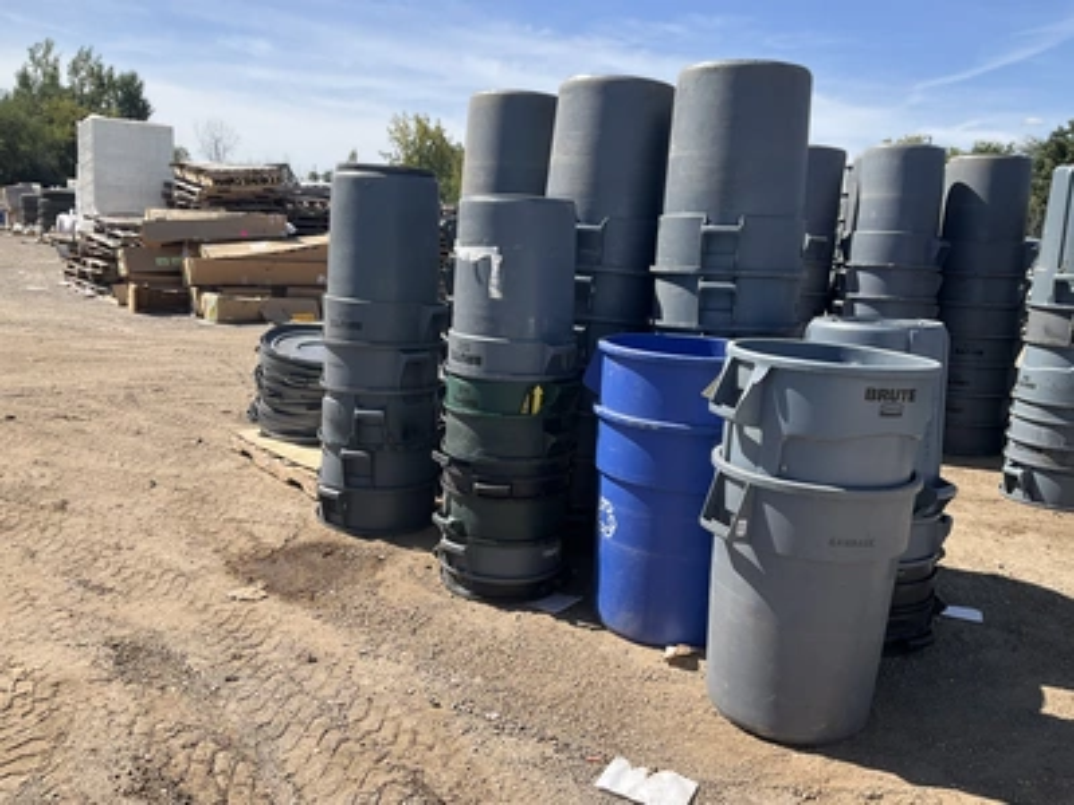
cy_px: 402
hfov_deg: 61.7
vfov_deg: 48.2
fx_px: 900
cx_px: 537
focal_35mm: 29
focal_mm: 3
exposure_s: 1/1377
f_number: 1.8
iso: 25
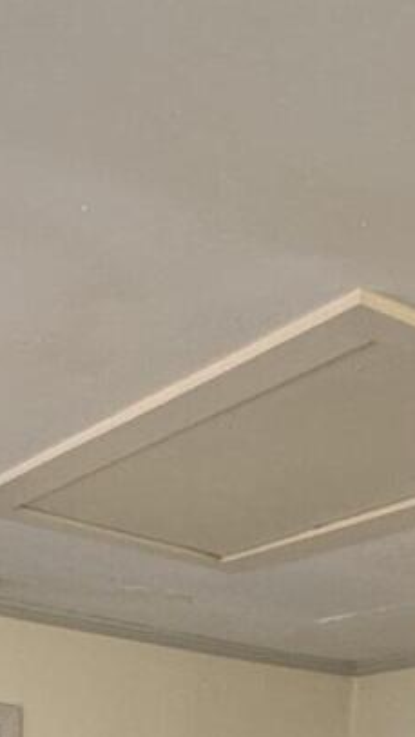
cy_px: 1342
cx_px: 397
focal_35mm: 75
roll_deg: -3.9
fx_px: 1467
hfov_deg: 15.8
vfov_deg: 20.0
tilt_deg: -14.8
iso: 200
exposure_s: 1/60
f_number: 2.2
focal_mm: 2.22
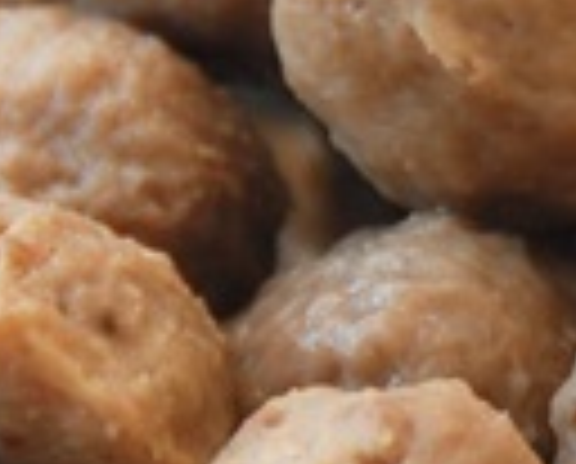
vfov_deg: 1.5
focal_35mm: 1054
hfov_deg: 1.8
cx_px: 801
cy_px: 117
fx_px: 18009
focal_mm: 120
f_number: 5.6
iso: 250
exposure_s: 1/125
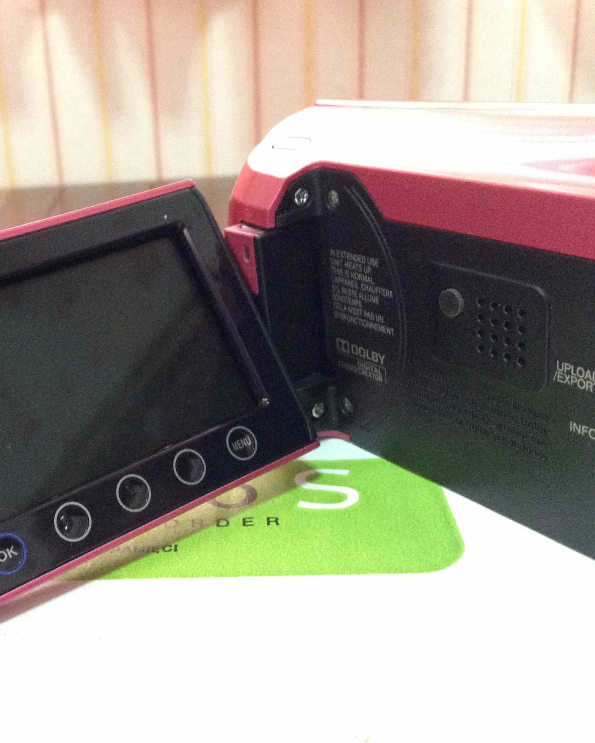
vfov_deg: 42.0
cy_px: 370
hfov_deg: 33.8
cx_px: 184
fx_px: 969
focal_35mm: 44
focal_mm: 3.3
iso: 320
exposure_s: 1/15
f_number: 2.4
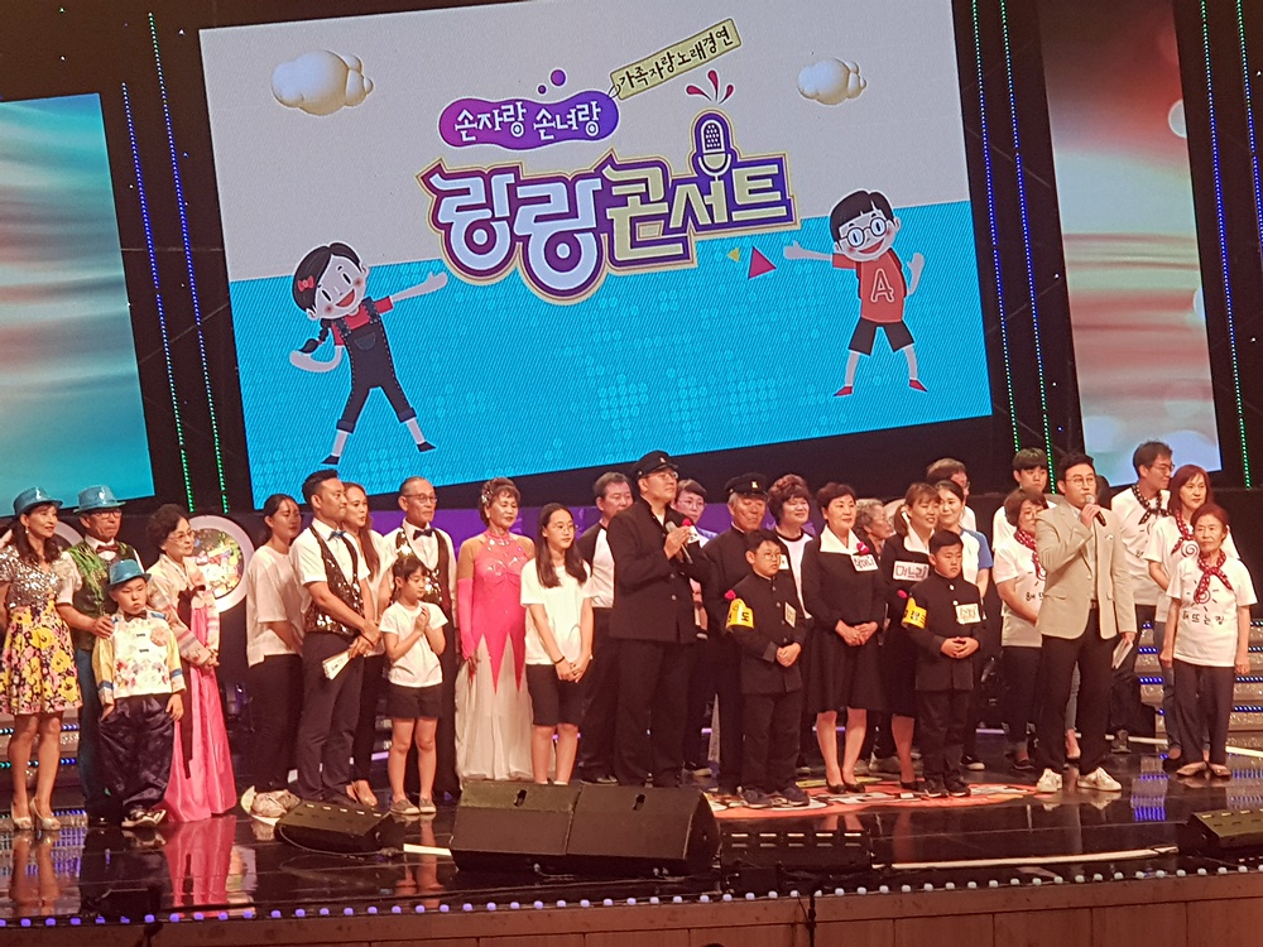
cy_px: 474
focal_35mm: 52
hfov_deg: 36.8
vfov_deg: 28.0
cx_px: 632
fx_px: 1897
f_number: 2.4
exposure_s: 1/30
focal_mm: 6
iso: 64
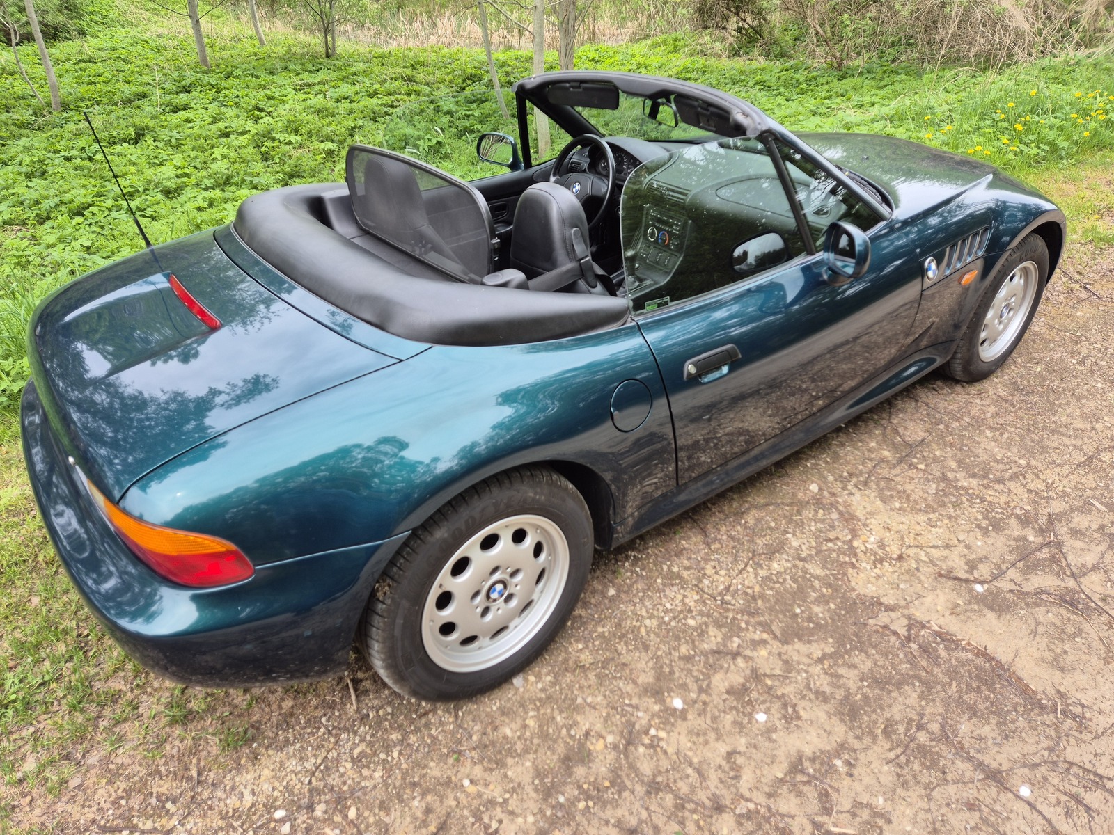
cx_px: 557
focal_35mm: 23
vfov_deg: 58.9
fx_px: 740
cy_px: 418
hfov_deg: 73.9
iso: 25
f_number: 1.8
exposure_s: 1/187
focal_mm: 5.4
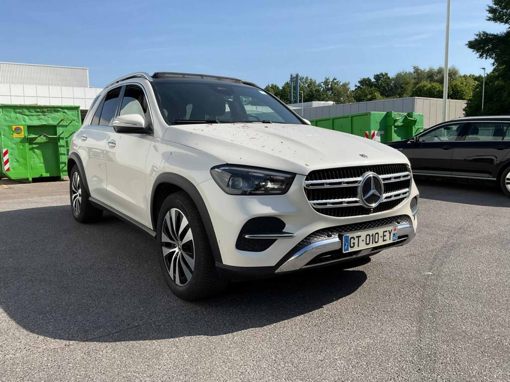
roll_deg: -0.8
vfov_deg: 48.2
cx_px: 255
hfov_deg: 61.7
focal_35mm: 29
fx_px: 427
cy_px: 191
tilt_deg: -8.1
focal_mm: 3
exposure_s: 1/2141
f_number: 1.8
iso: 16
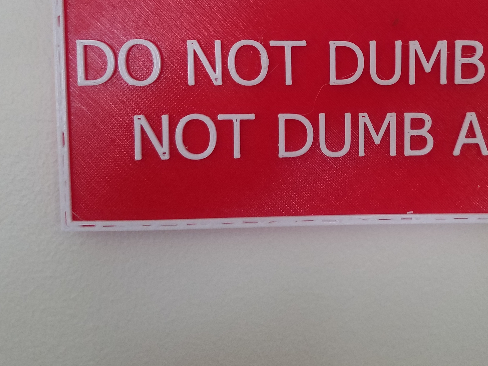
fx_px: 606
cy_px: 94
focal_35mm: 43
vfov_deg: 33.0
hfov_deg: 42.7
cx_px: 358
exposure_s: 1/14
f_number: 1.7
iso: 200
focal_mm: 4.2
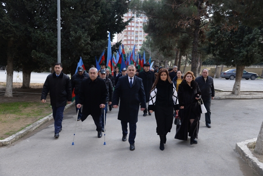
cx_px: 132
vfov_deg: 33.4
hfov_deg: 48.4
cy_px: 88
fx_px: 292
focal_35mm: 40
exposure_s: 1/400
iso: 560
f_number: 5.6
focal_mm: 40
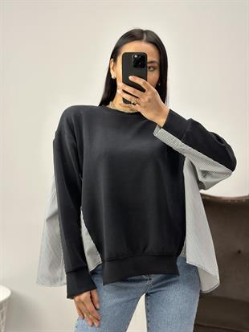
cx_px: 124
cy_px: 166
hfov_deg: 30.3
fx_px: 460
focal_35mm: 48
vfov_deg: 39.6
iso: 125
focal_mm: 6.86
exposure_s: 1/50
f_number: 1.78
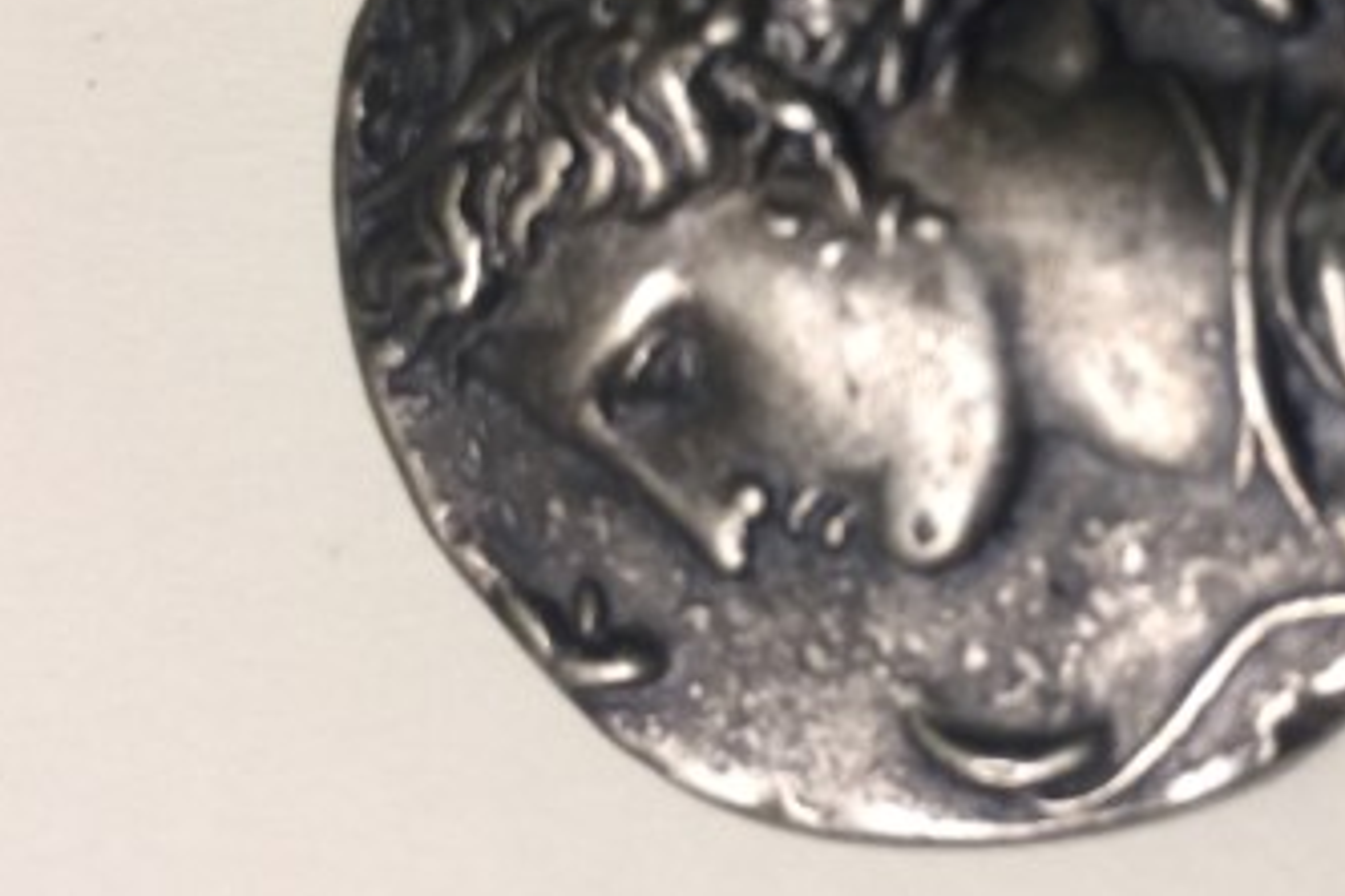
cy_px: 129
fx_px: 2167
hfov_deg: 33.8
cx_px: 1006
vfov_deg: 22.9
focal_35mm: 58
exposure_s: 1/30
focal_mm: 4.15
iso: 50
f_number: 2.2
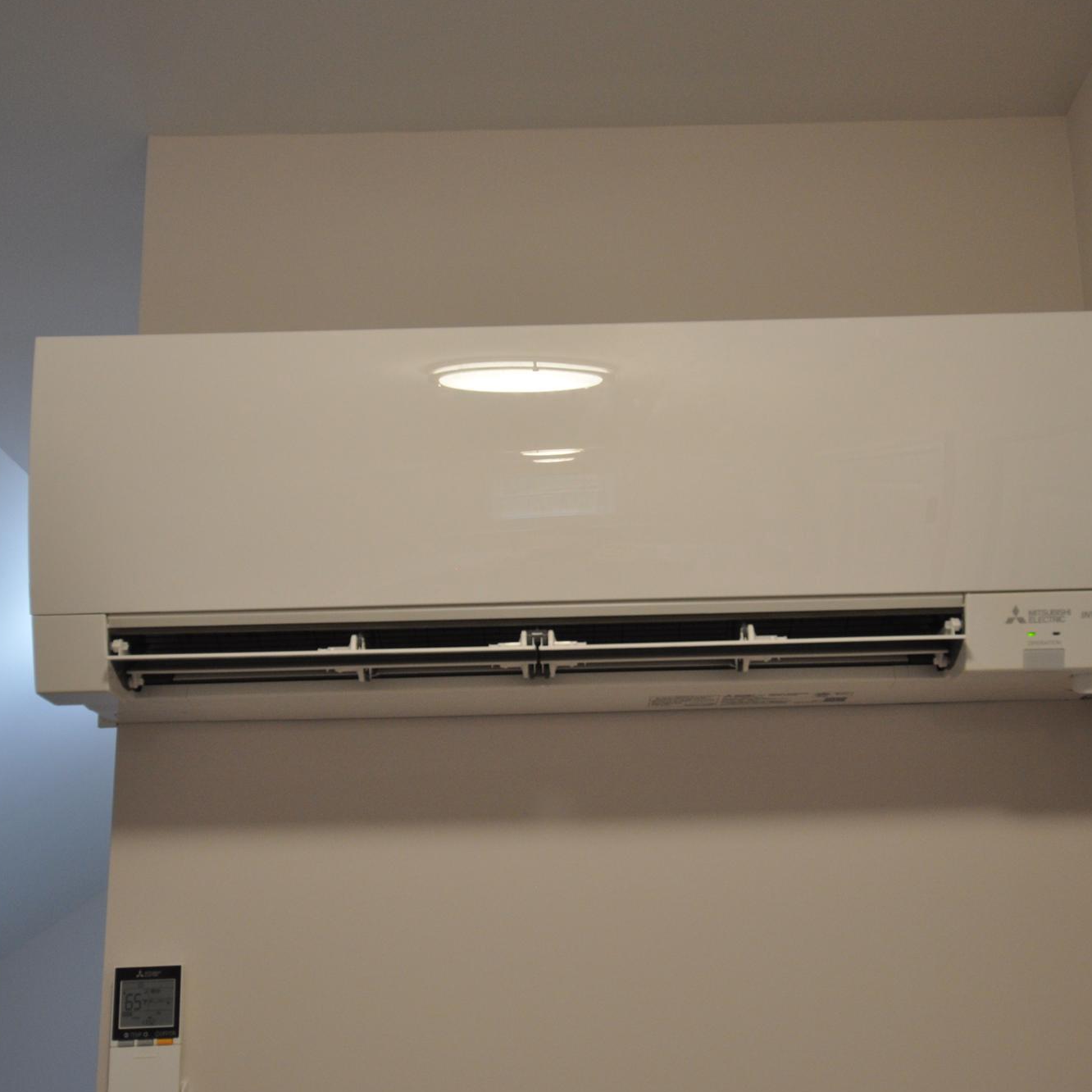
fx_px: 1677
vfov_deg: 36.1
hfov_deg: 36.0
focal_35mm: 47
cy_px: 539
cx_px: 579
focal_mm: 24
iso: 720
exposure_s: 1/60
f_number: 4
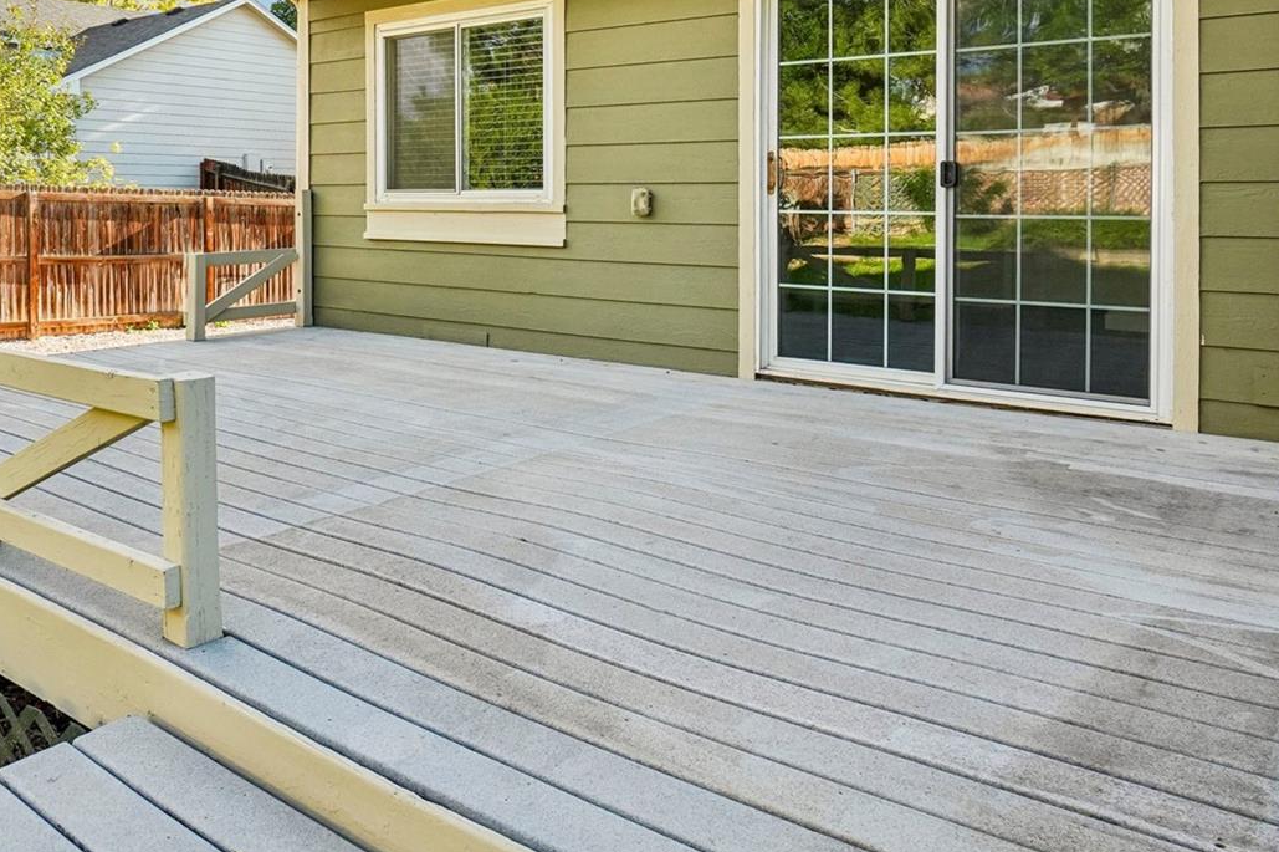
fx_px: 994
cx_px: 533
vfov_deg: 45.0
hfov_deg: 65.1
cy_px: 225
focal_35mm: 28
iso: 400
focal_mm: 12
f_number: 8
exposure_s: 1/200
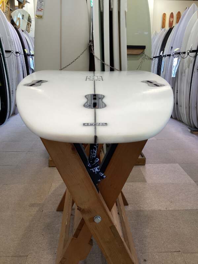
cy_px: 132
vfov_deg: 58.4
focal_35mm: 31
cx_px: 99
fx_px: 236
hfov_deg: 45.4
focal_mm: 3.3
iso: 100
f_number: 2.4
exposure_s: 1/100
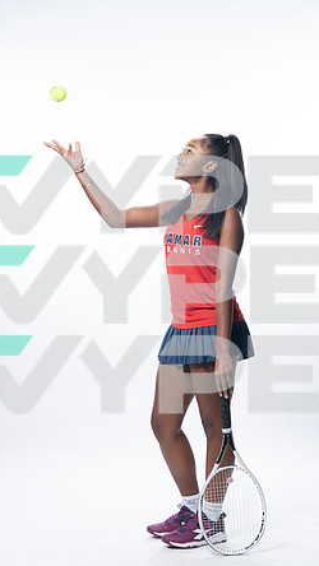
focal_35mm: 85
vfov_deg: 25.0
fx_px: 1277
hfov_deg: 14.2
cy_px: 286
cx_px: 147
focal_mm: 80
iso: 200
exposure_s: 1/250
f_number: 5.6
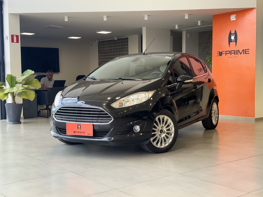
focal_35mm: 48
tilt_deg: -4.5
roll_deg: +0.2
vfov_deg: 30.3
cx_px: 132
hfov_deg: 39.7
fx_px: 365
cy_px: 98
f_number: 1.78
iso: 64
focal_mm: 6.76
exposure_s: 1/218
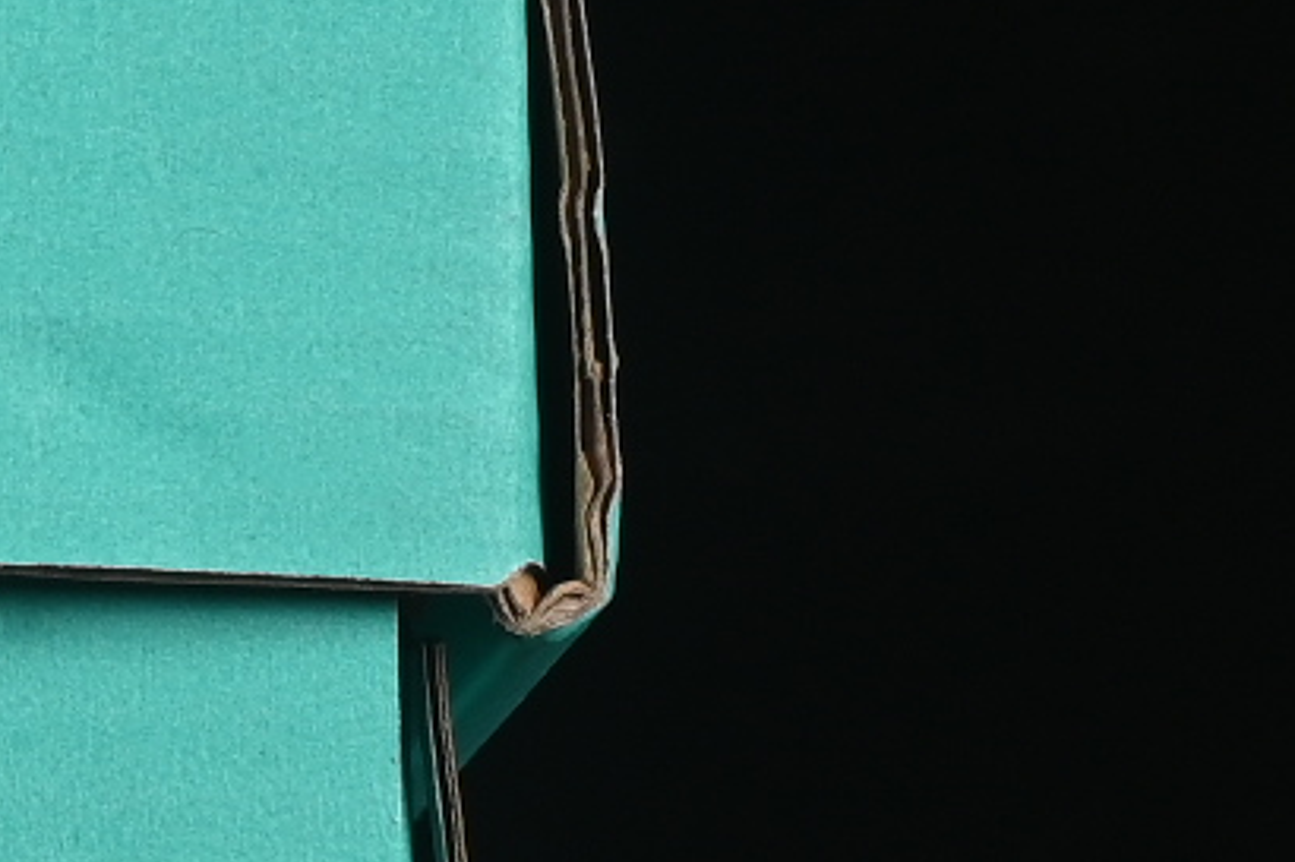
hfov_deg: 4.0
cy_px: 309
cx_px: -1507
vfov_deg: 2.7
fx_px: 18302
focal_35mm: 509
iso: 160
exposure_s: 1/80
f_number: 8
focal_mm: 50
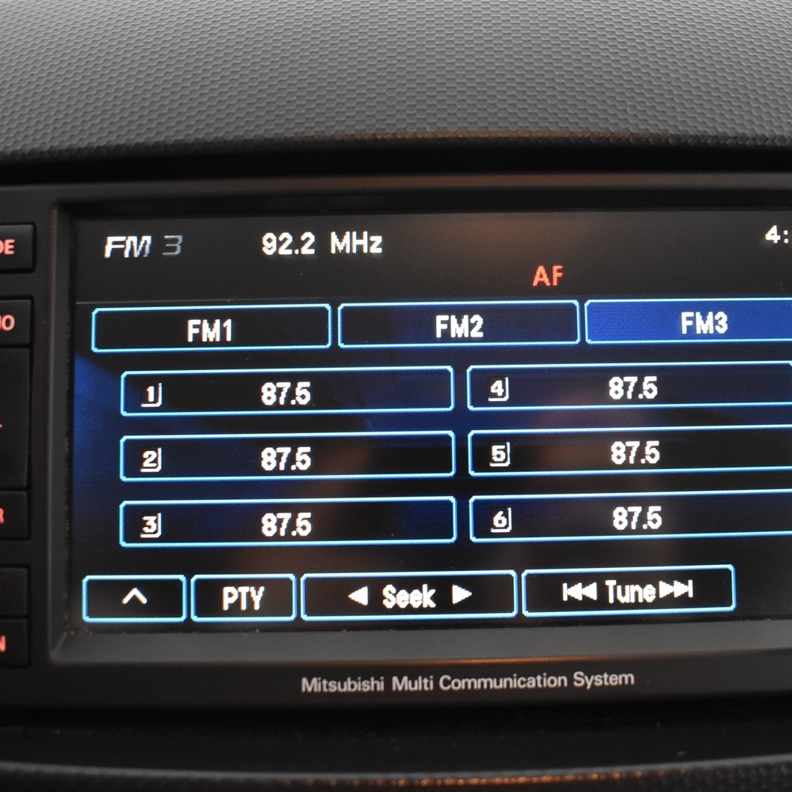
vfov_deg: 42.8
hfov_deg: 42.7
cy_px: 399
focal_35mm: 39
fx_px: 1010
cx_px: 460
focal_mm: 20
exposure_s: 1/30
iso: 2200
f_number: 3.5
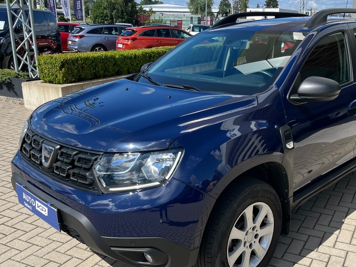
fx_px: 381
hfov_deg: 49.6
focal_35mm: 37
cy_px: 144
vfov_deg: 38.6
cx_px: 225
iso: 50
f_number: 1.6
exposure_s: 1/2463
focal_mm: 5.1
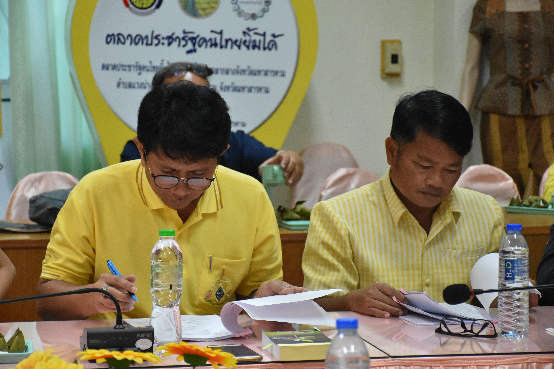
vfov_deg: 11.4
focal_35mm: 120
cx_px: 277
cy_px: 184
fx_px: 1847
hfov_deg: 17.1
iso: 2500
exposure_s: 1/250
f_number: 5.3
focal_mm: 80
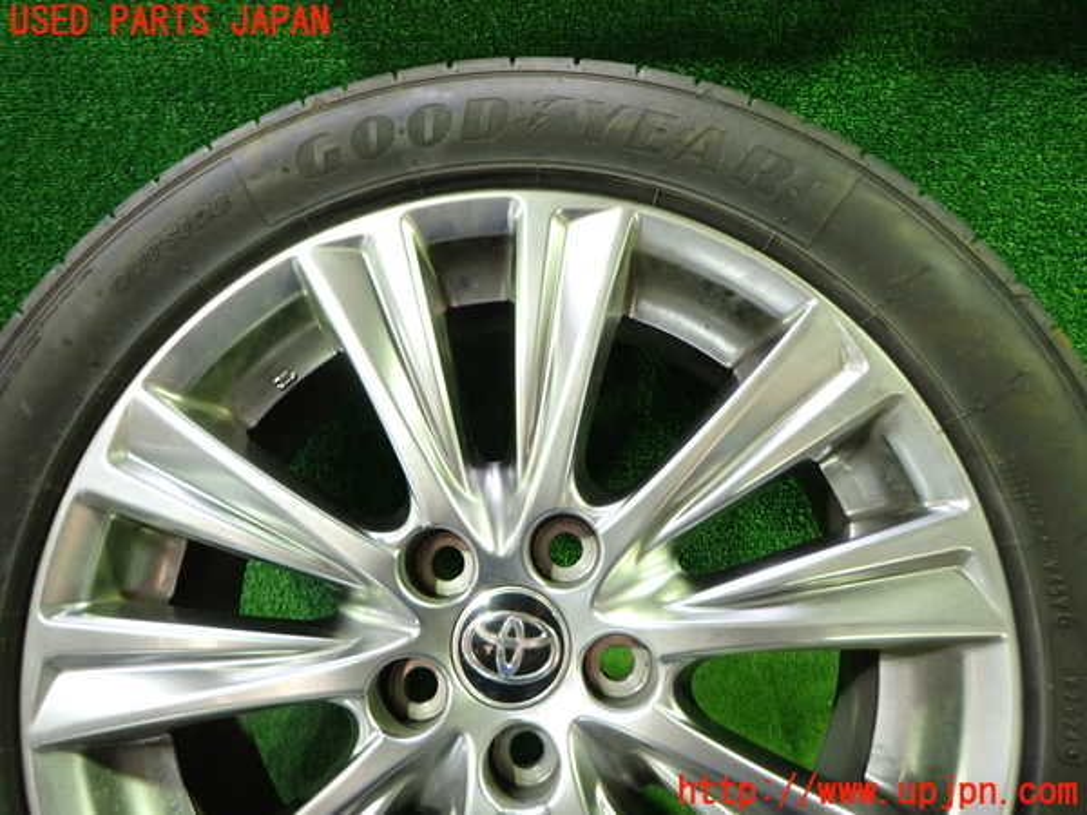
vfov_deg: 54.9
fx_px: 785
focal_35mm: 25
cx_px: 544
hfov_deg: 69.4
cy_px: 408
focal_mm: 4.5
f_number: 2
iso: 320
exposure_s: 1/30
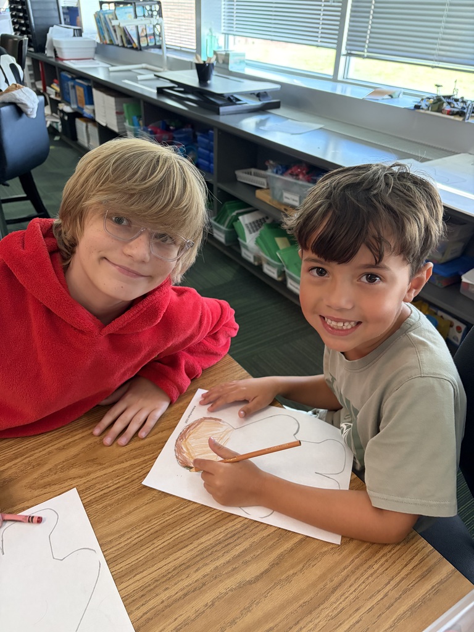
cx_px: 237
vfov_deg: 67.3
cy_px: 316
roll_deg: -1.2
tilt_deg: -32.9
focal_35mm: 26
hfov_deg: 53.1
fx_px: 475
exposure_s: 1/60
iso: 320
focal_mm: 5.96
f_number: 1.6
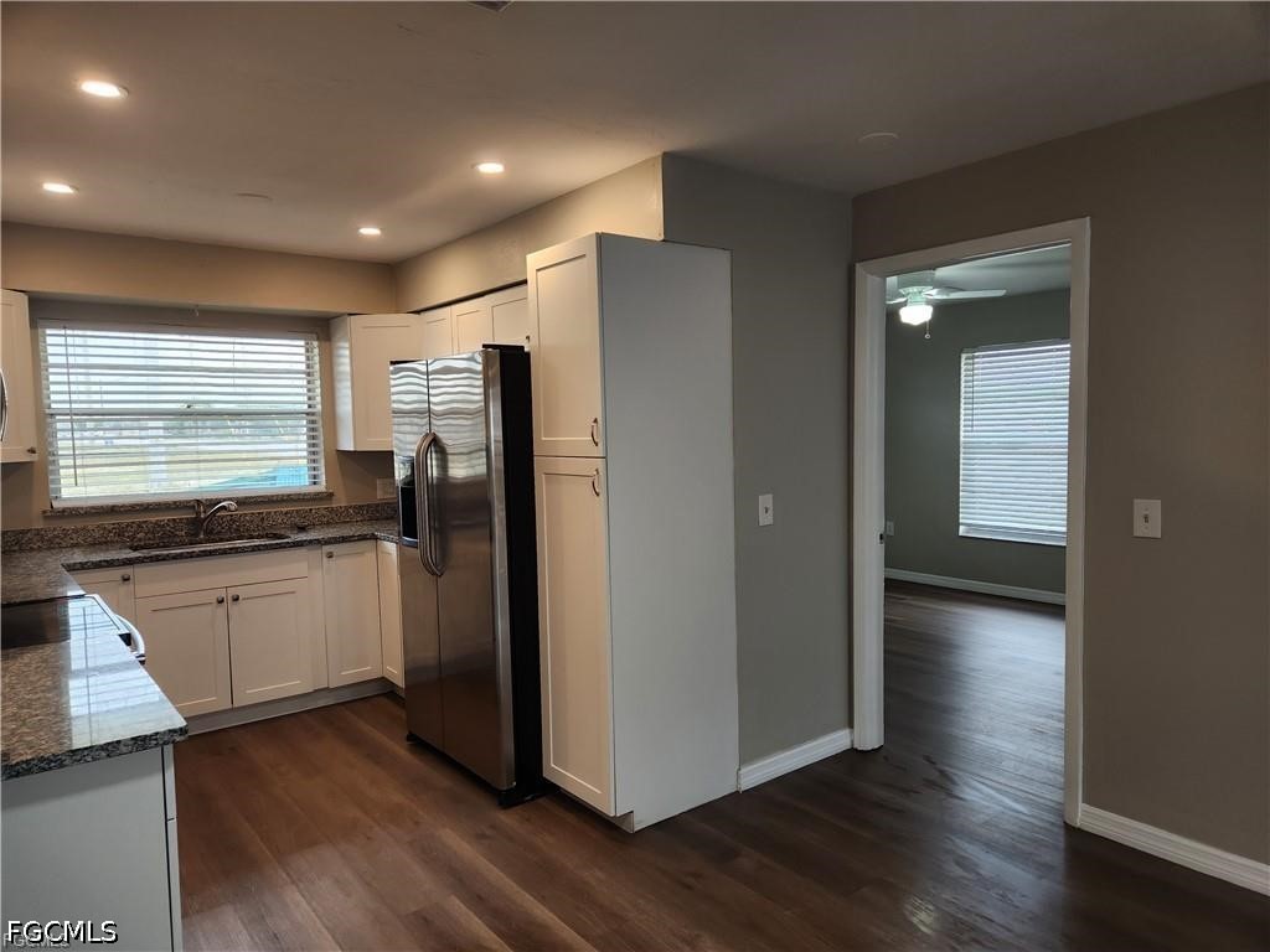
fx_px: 844
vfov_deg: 58.9
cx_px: 635
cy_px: 476
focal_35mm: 23
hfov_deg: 73.9
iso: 125
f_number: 1.8
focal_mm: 5.4
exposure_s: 1/120
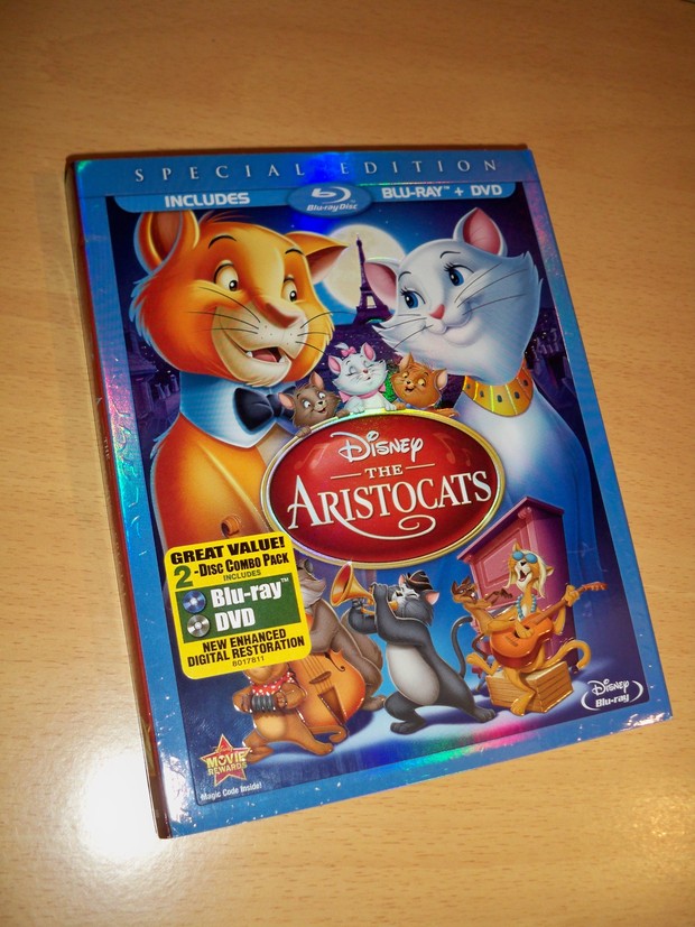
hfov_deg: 40.7
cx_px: 348
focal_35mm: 35
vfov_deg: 52.6
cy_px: 464
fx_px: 937
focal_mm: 6.3
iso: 200
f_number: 3.1
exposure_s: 1/30
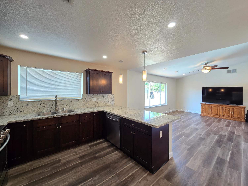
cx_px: 124
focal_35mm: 13
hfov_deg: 106.2
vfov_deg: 89.9
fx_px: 93
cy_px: 93
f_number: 2.2
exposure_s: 1/60
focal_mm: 2.2
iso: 125
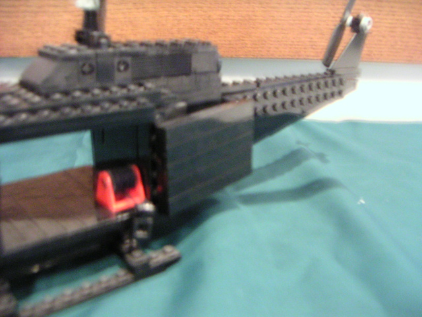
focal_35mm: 37
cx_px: 211
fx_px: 451
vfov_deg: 38.7
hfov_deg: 50.1
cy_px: 158
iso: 400
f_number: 2.8
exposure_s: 1/1.6
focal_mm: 4.8
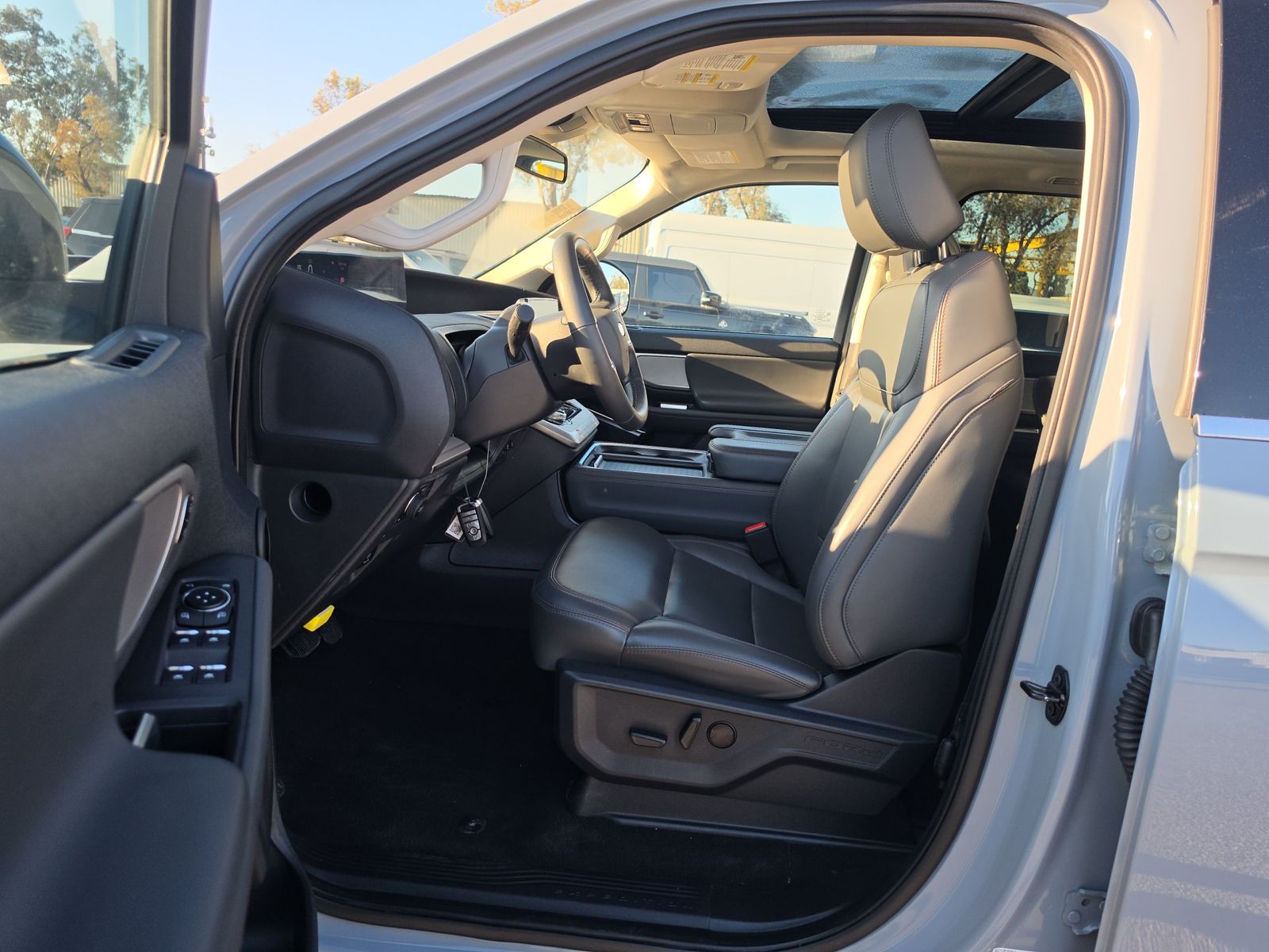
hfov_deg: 73.9
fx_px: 843
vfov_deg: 58.9
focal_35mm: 23
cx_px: 634
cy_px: 476
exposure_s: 1/224
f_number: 1.4
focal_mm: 6.5
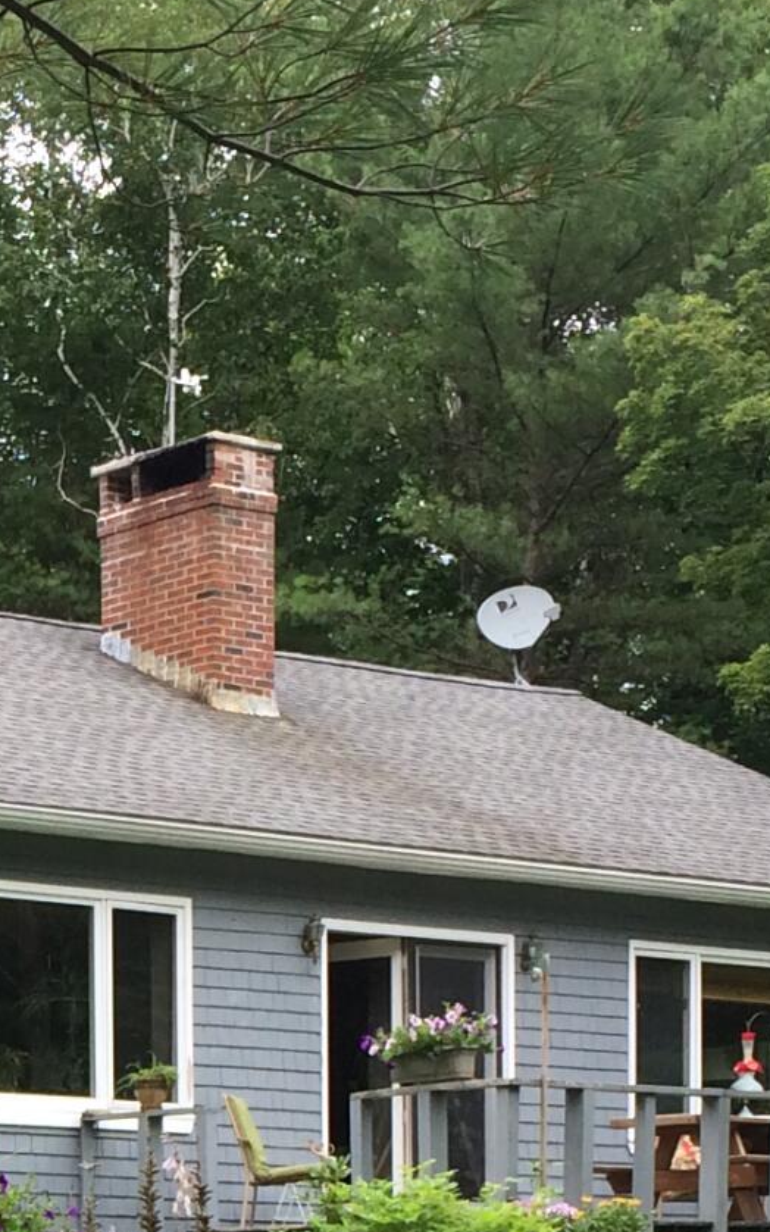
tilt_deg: -0.9
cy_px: 1520
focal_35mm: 110
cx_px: -251
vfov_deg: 17.9
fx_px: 3692
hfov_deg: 11.6
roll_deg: +0.8
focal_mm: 4.15
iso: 32
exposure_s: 1/237
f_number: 2.2
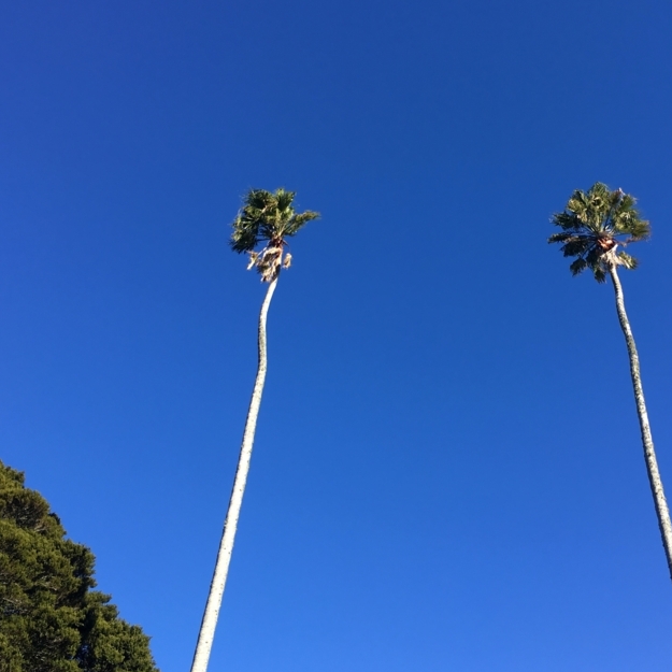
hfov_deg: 39.8
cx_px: 417
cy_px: 282
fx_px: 922
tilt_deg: +51.7
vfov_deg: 39.9
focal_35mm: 42
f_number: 2.2
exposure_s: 1/538
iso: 25
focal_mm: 4.15
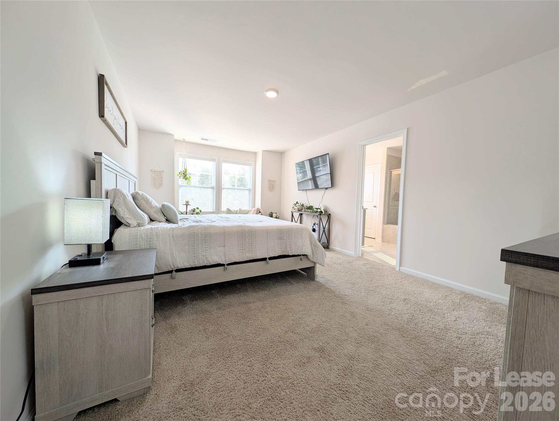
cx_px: 280
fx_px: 194
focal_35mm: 12
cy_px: 210
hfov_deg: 110.5
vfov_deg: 94.6
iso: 38
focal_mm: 2.23
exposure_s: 1/120
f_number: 1.95
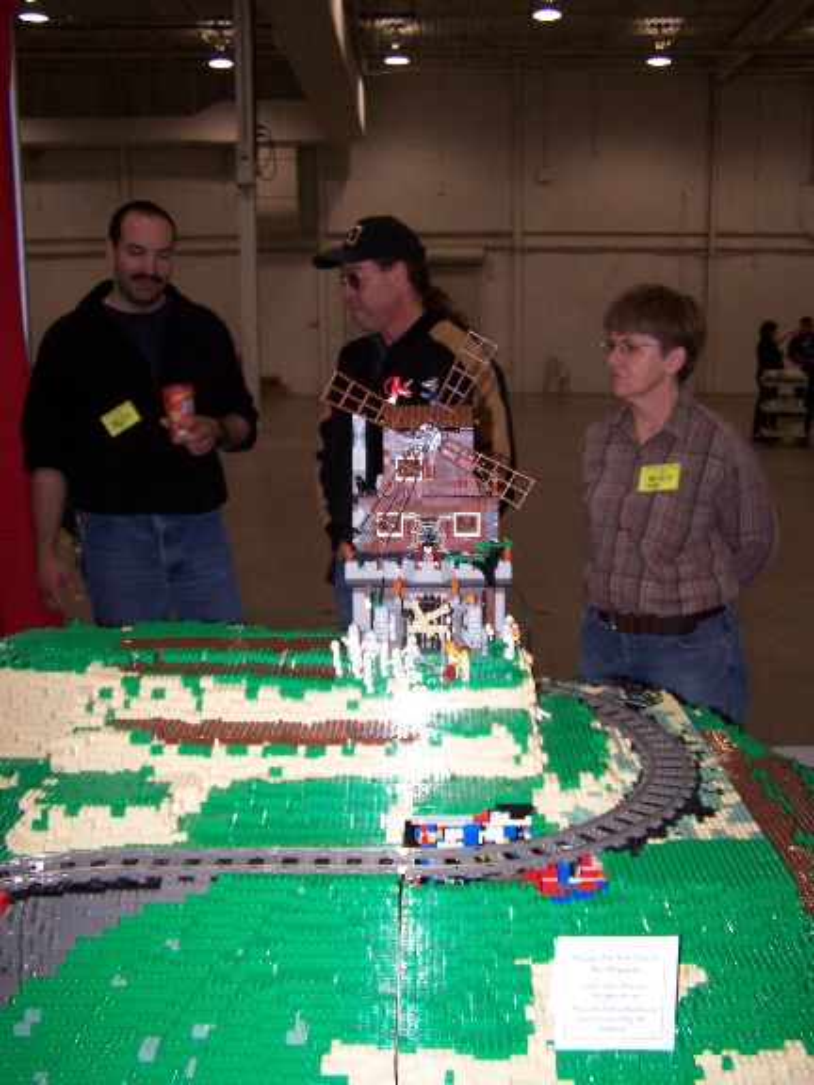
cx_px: 407
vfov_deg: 49.0
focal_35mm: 38
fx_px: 1191
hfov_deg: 37.7
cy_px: 542
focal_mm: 6.3
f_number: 2.8
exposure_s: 1/60
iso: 140
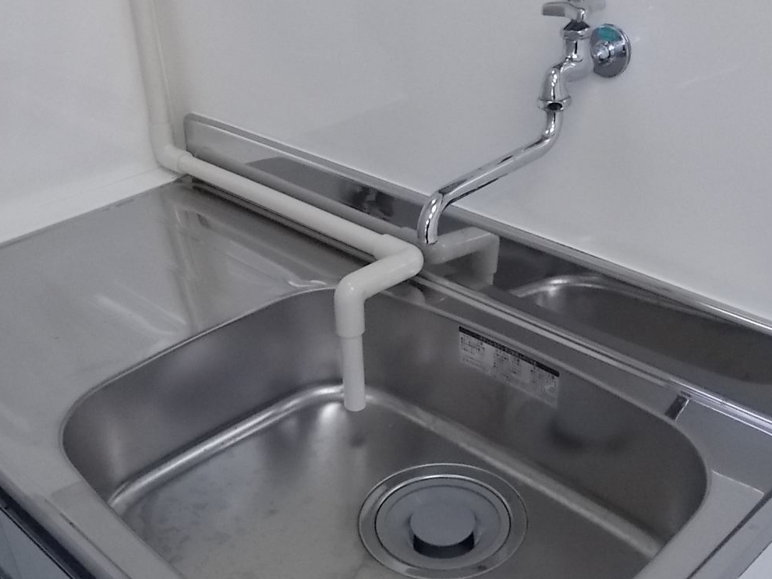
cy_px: 355
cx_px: 408
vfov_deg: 34.2
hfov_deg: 44.8
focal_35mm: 42
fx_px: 937
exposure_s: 1/125
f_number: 3.2
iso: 500
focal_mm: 4.6
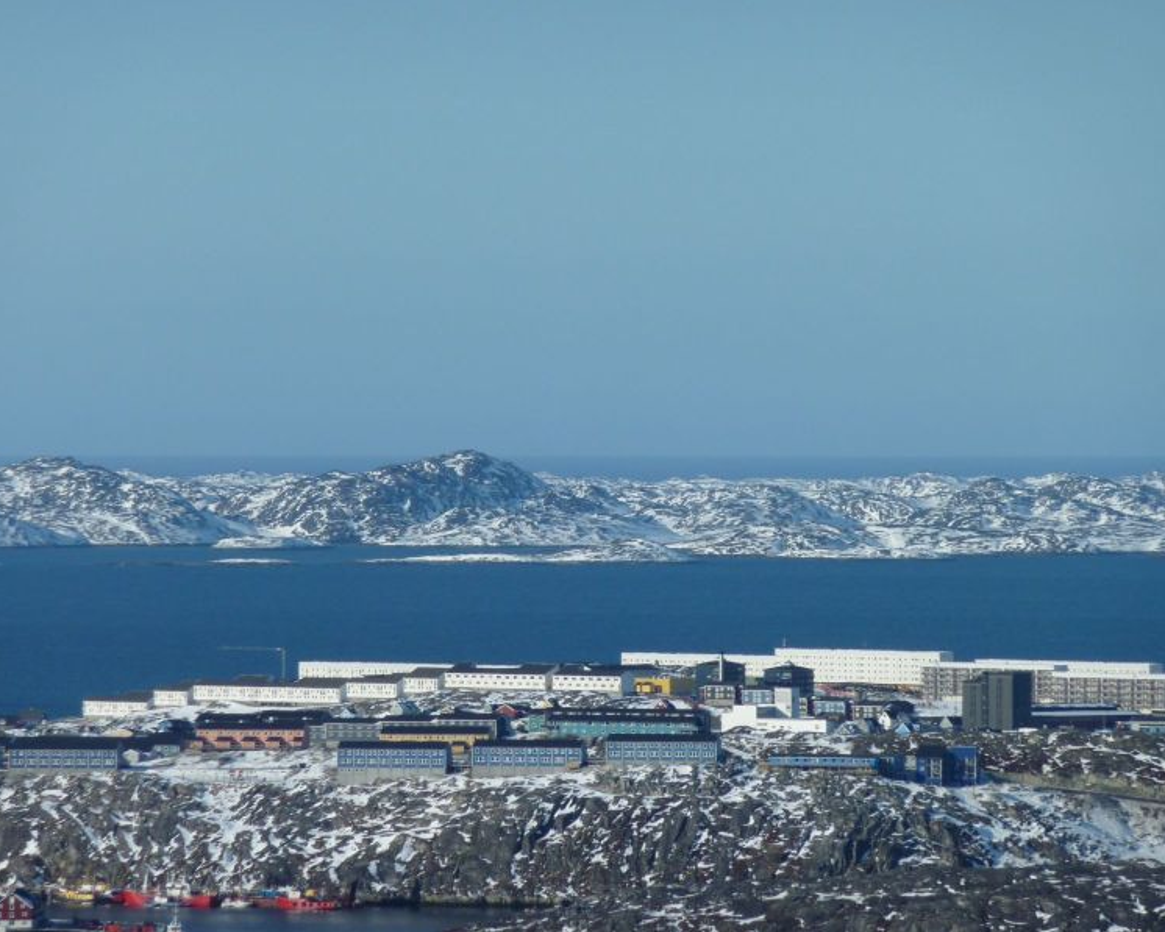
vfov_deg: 4.9
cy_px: 465
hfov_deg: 6.2
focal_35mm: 314
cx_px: 567
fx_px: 10828
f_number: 5.6
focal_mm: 49.2
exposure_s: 1/640
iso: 80
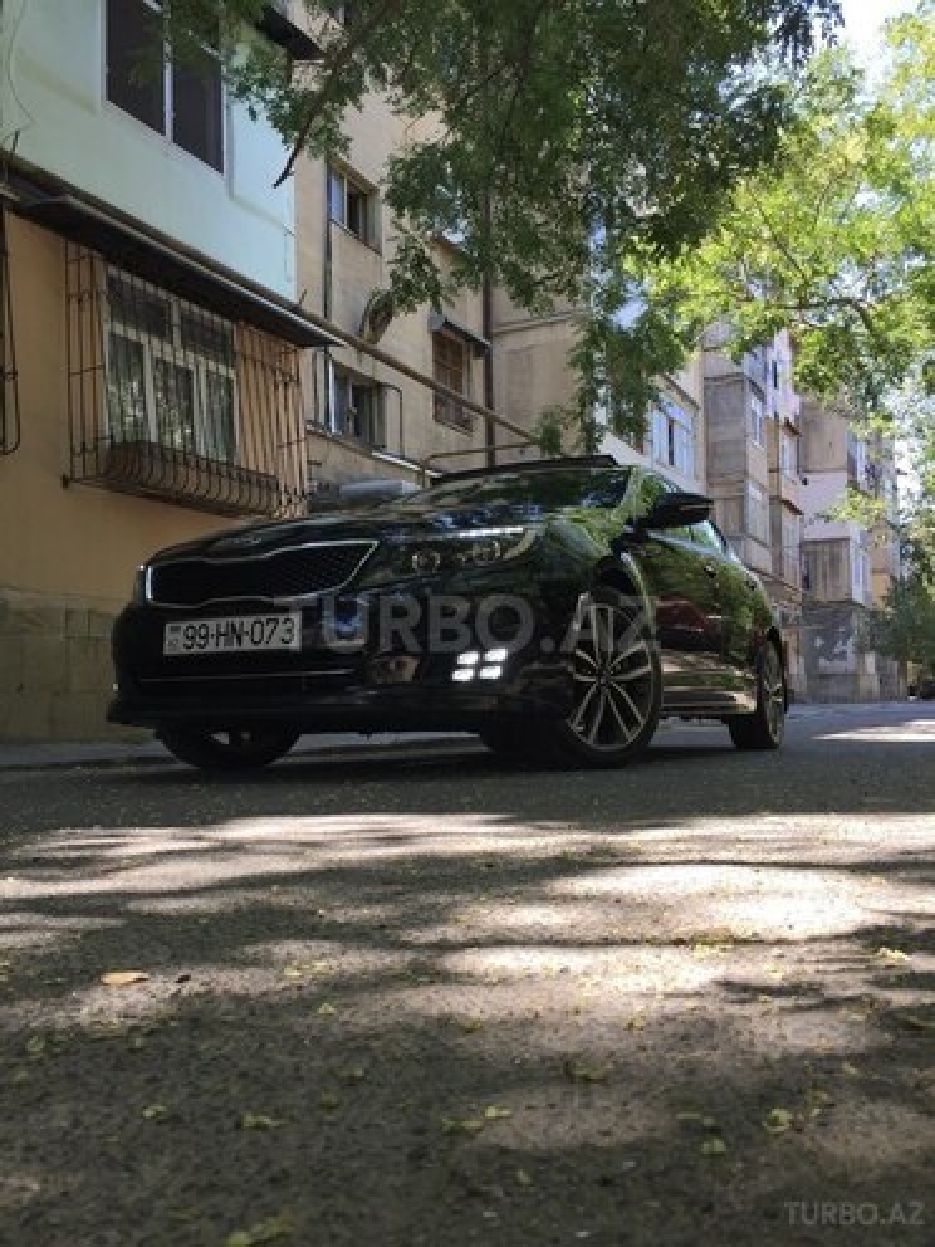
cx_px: 468
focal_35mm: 29
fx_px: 1044
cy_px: 624
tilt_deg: +4.7
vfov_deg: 61.7
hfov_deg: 48.2
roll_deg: +1.1
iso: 32
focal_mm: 4.15
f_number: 2.2
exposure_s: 1/353
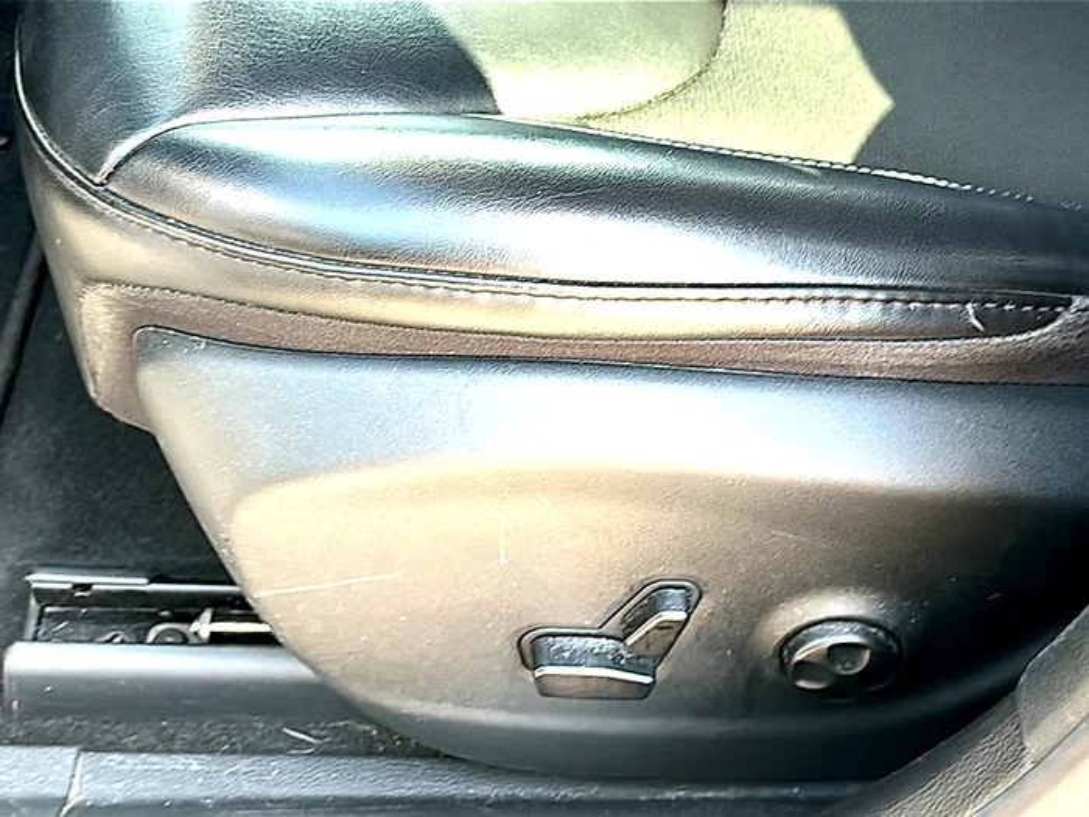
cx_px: 544
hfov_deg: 39.7
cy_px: 408
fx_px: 1510
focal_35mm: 48
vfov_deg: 30.3
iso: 80
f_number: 1.78
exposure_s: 1/109
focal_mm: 6.86
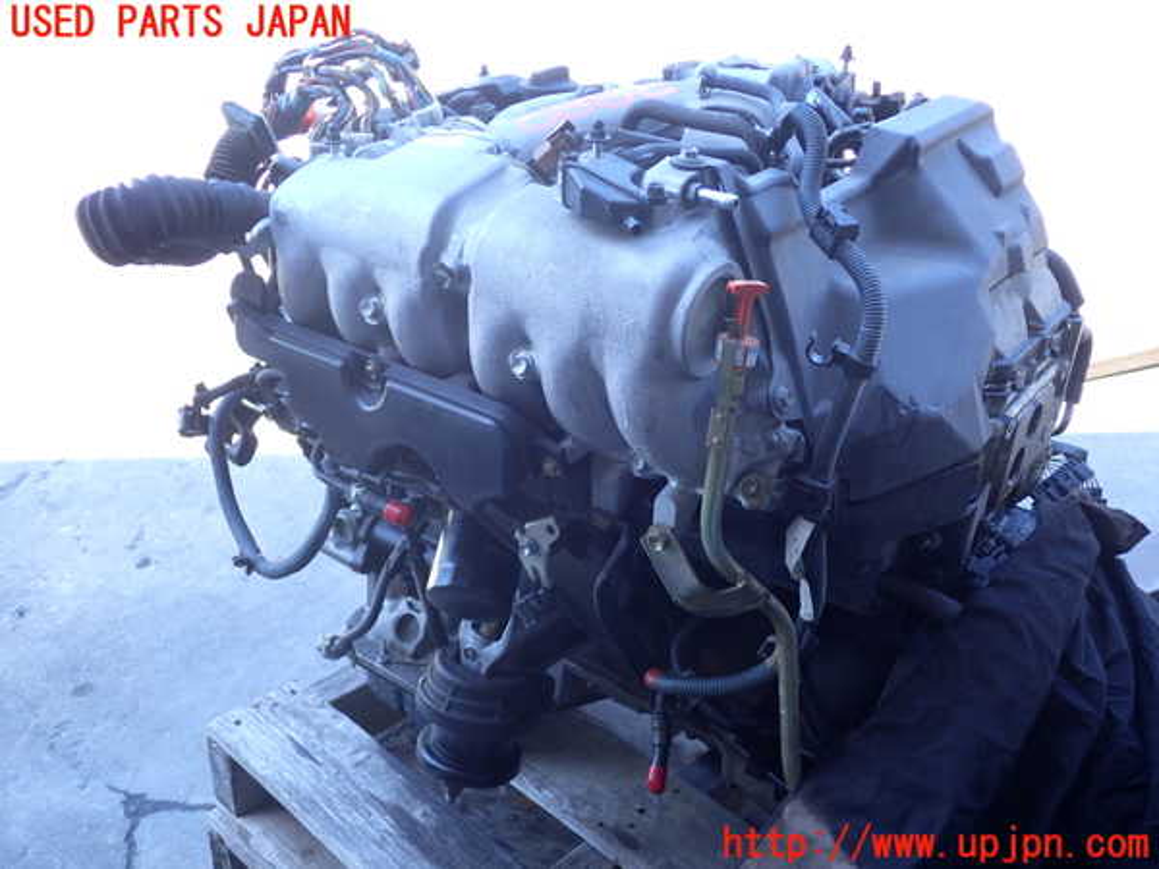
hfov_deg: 51.4
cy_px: 434
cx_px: 580
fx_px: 1205
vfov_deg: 39.7
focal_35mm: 36
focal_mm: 6.37
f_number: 2.5
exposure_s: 1/125
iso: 125
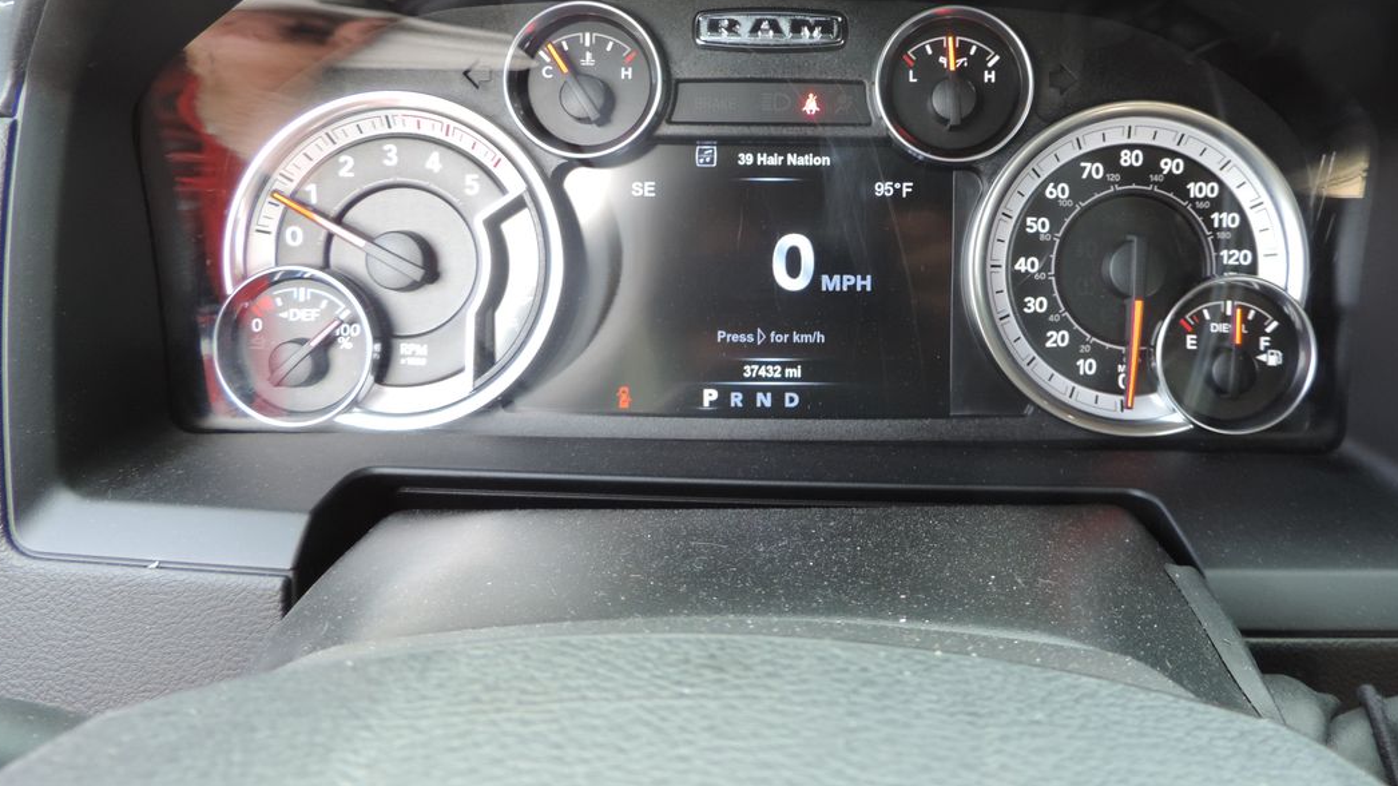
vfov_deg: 36.5
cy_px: 317
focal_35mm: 32
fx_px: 1186
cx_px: 835
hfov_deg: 60.5
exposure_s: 1/30
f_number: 3
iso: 140
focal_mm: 4.3
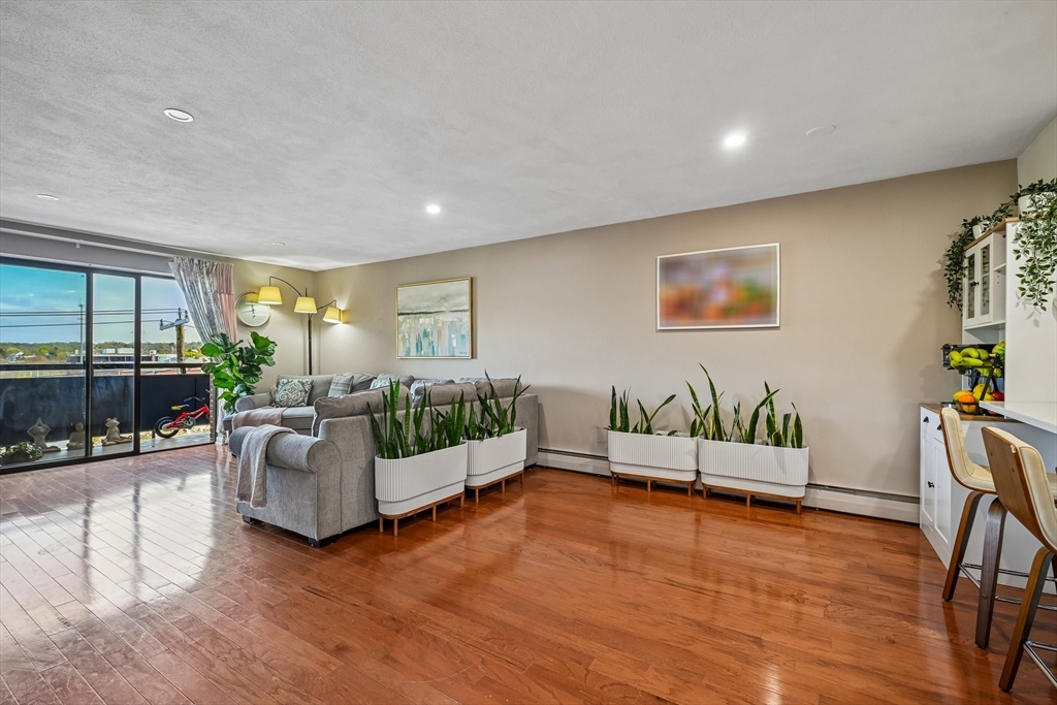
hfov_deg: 96.7
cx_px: 528
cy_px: 352
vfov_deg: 73.8
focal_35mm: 16
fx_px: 470
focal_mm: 16
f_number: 8
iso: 400
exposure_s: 1/15
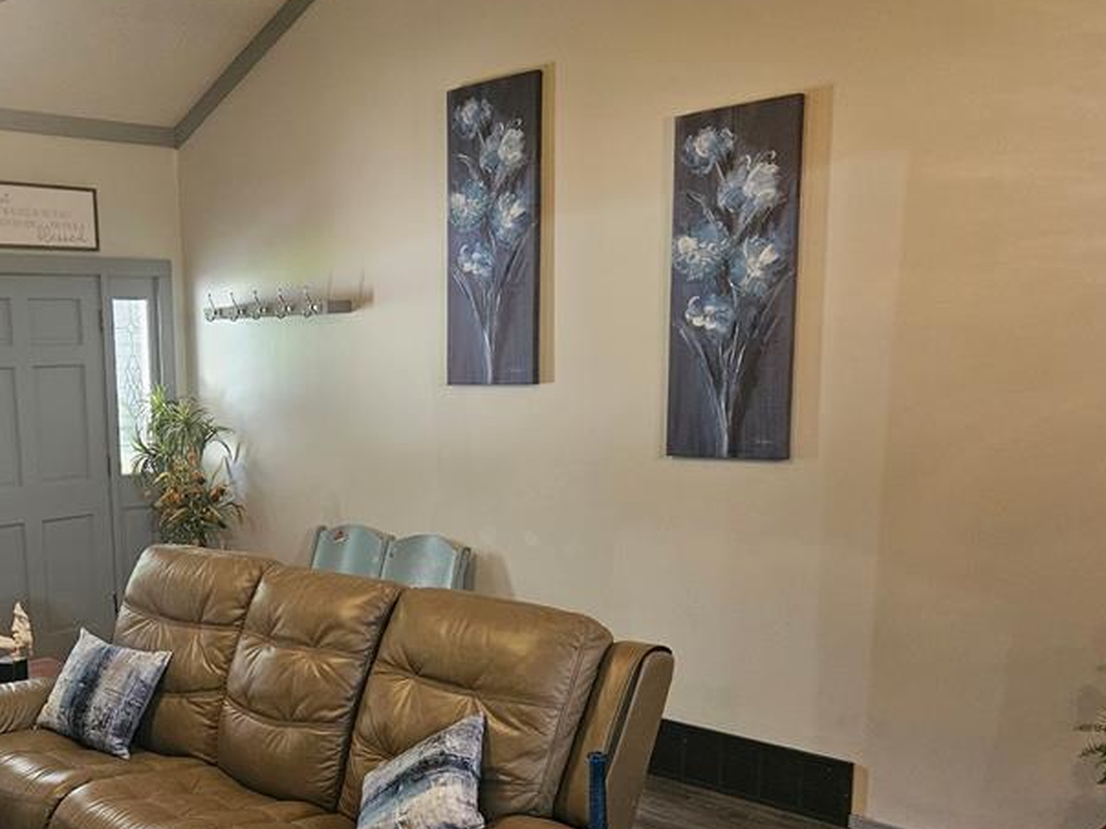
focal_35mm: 39
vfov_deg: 36.4
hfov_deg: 46.2
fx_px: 1246
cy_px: 560
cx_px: 276
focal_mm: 5.4
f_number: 1.8
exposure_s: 1/60
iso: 500
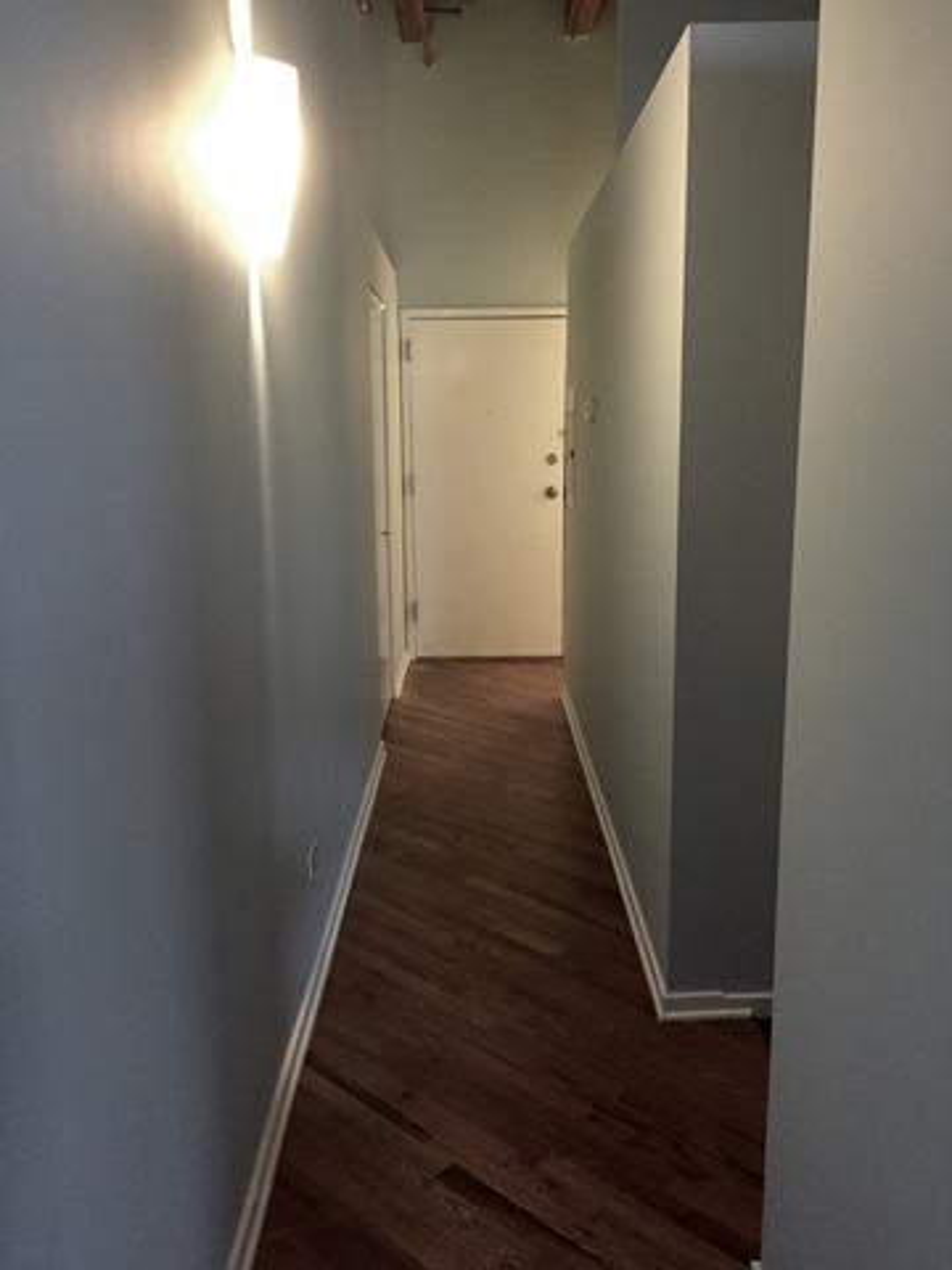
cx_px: 476
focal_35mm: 29
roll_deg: -0.4
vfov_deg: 61.7
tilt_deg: -9.1
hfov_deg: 48.2
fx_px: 1063
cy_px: 635
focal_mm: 4.15
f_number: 2.2
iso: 250
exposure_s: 1/20
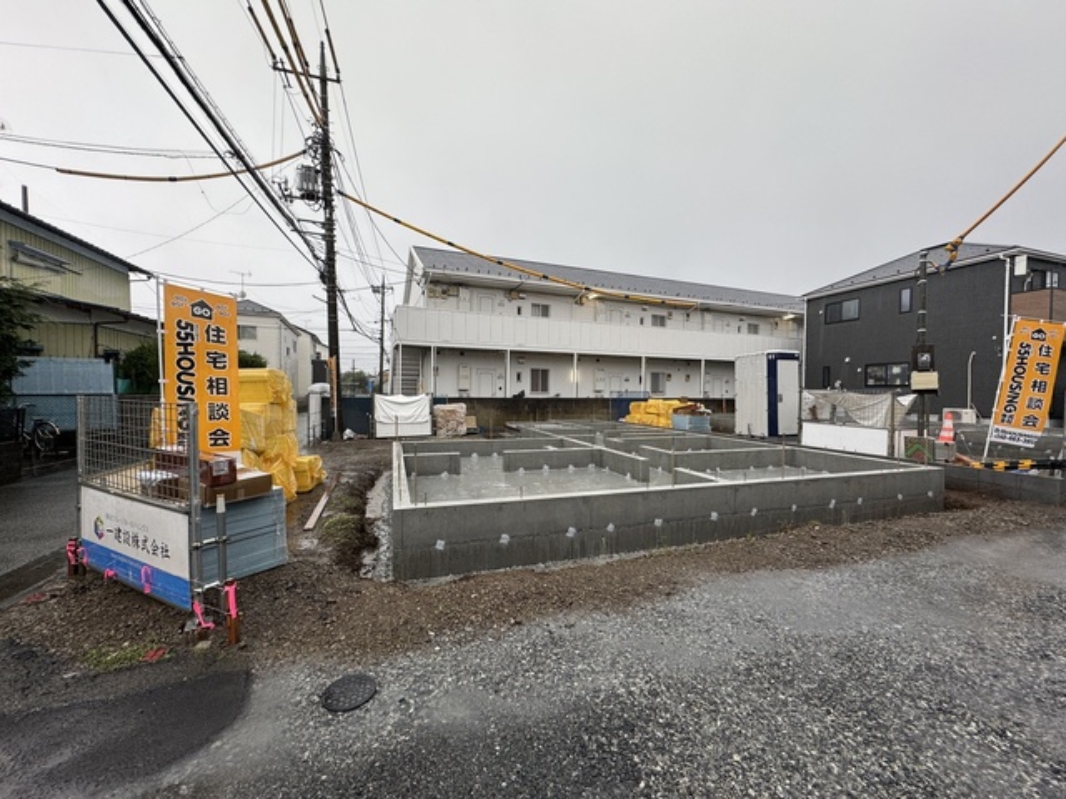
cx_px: 533
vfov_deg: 85.7
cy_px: 400
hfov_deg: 102.1
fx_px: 431
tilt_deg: +0.5
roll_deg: +0.7
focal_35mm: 14
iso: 64
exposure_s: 1/100
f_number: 2.2
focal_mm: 2.22
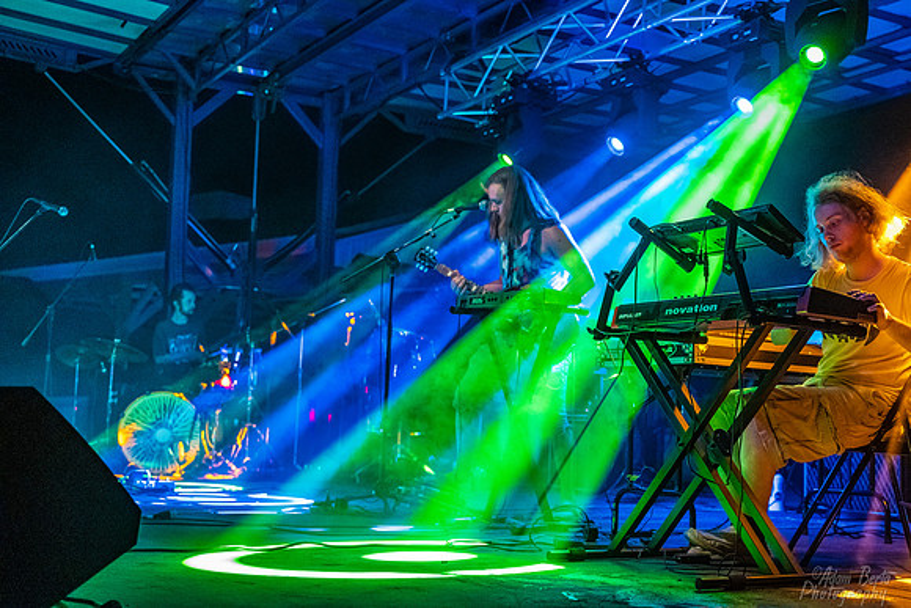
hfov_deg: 43.6
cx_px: 456
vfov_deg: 29.9
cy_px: 304
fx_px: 1139
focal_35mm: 45
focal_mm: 45
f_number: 2.8
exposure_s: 1/80
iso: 6400
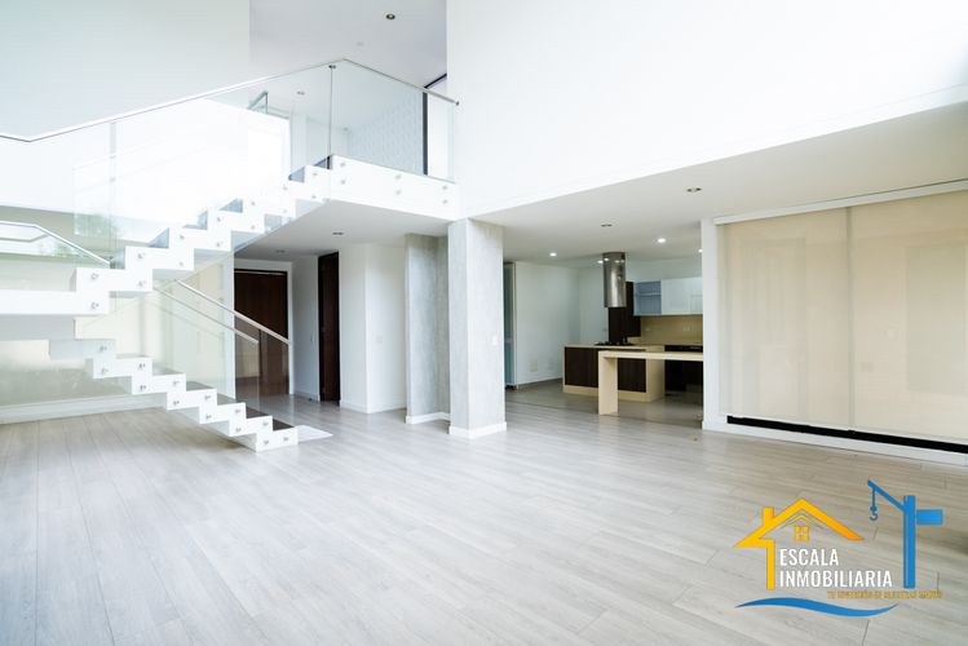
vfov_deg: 70.5
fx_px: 457
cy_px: 323
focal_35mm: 17
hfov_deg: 93.3
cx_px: 484
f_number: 4
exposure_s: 1/125
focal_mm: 17
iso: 640
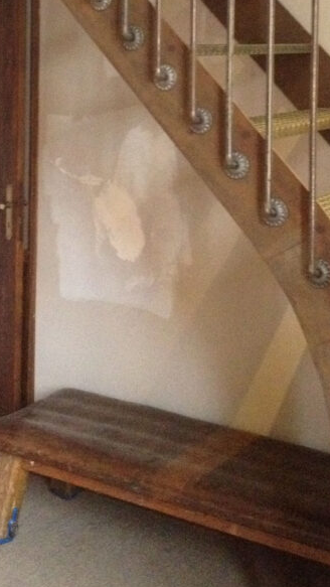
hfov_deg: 17.9
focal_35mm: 67
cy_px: 84
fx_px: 1042
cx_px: 107
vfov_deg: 30.3
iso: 800
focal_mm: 4.28
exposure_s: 1/15
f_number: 2.4
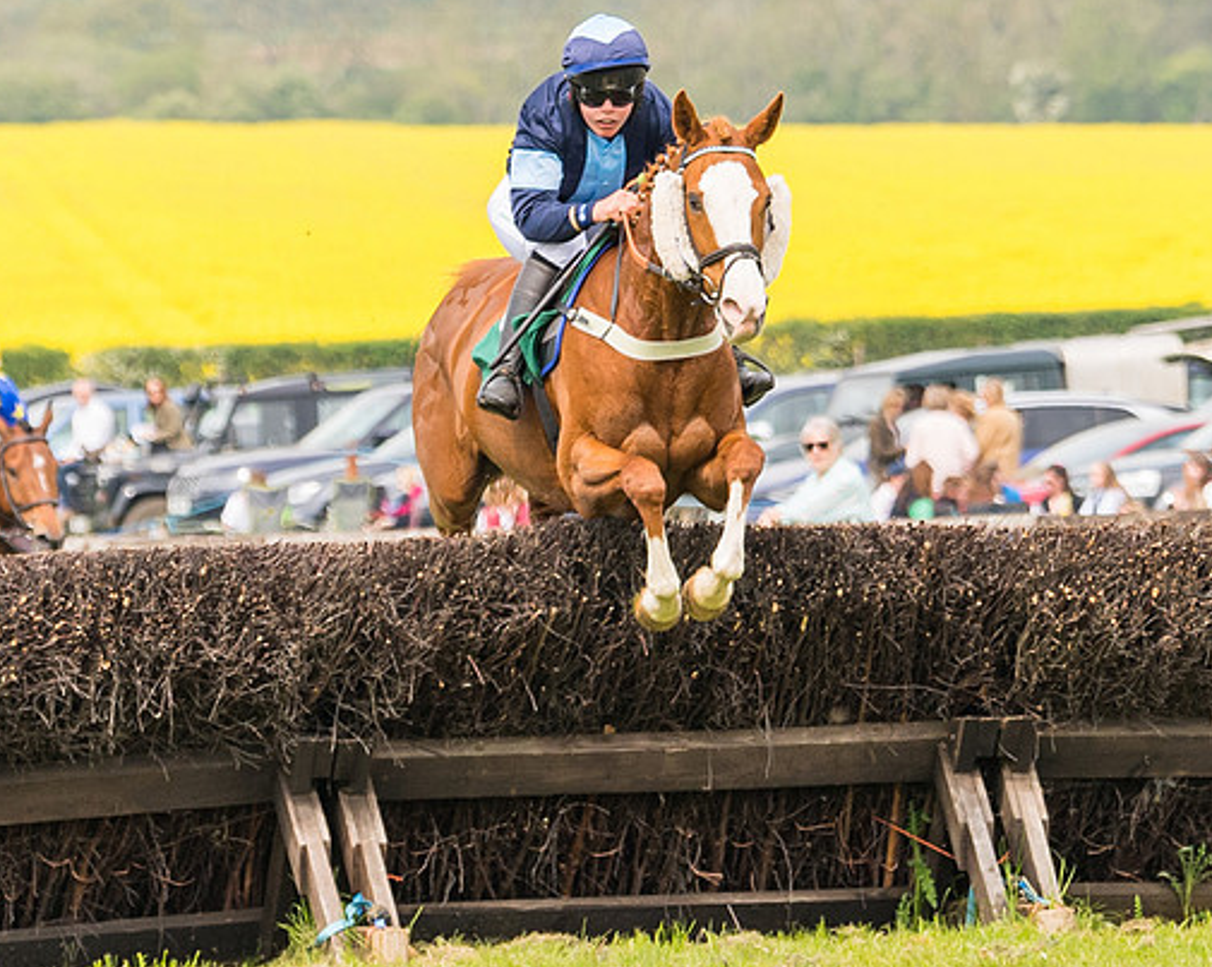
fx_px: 17058
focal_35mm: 476
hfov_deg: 4.1
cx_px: 676
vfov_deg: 3.2
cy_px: 400
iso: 400
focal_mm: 135
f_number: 4
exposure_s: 1/2000
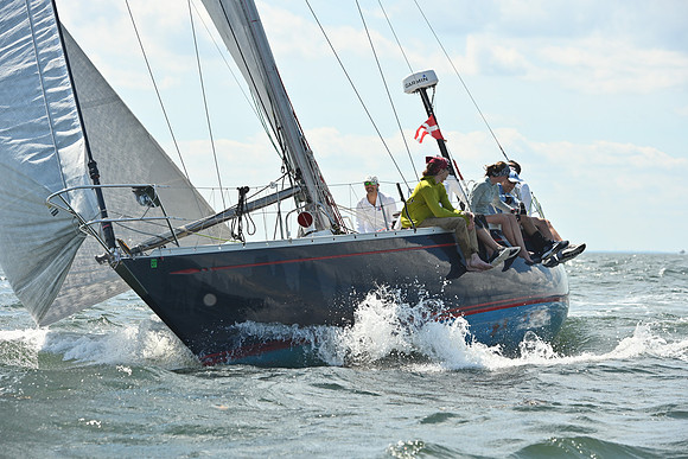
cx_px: 344
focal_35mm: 125
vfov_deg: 11.0
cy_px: 230
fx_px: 2389
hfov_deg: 16.4
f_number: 8
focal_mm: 125
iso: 250
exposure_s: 1/1250
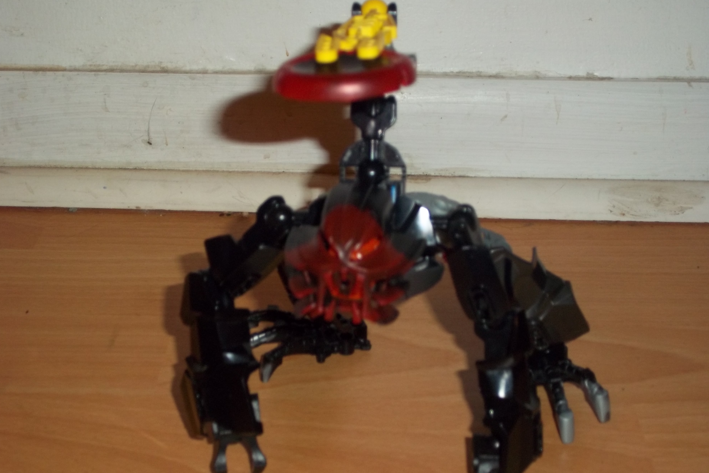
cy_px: 245
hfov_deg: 33.4
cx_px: 351
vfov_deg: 22.6
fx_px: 1182
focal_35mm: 60
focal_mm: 10.1
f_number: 3.9
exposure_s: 1/40
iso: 160
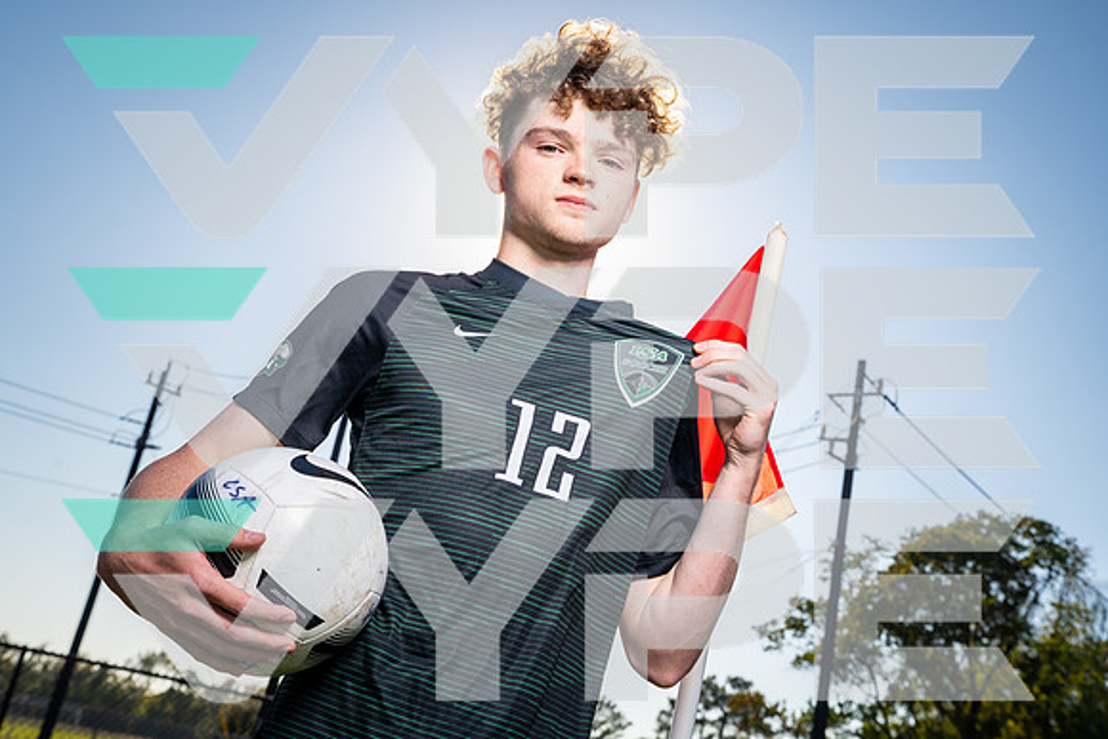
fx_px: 1447
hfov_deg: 41.9
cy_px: 370
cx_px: 554
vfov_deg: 28.7
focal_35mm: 47
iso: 100
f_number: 8
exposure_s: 1/250
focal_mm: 47
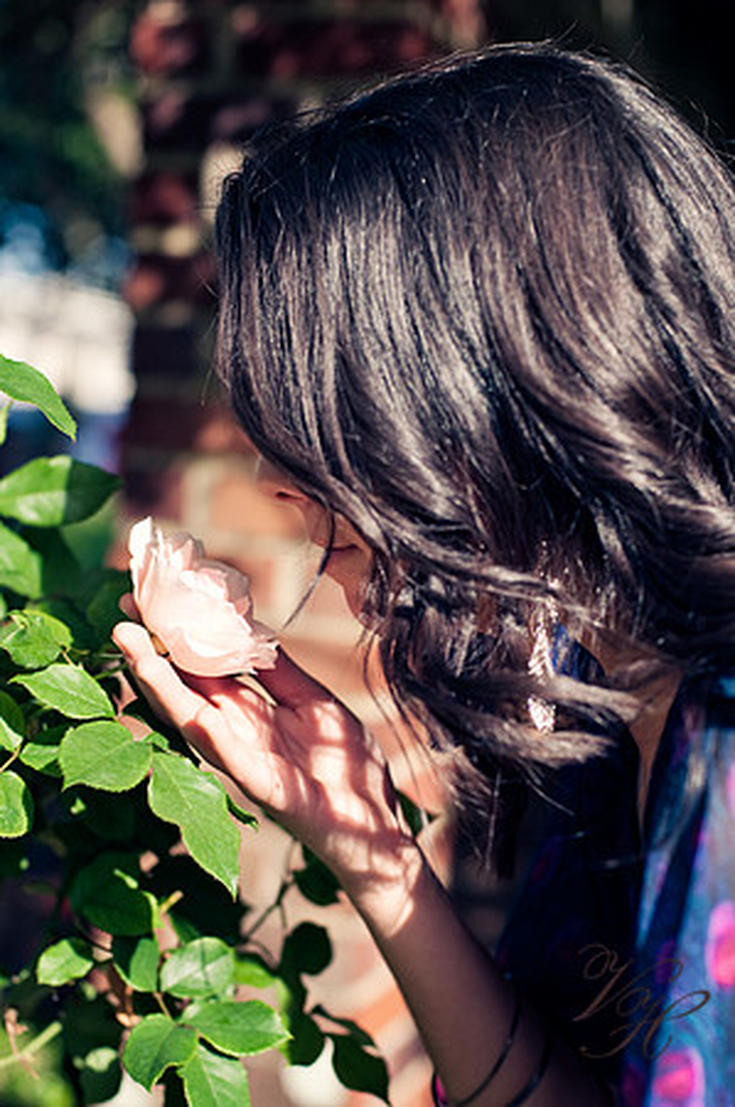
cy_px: 554
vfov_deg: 39.6
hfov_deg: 26.9
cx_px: 368
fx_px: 1535
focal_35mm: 50
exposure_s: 1/3200
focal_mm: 50
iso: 320
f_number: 2.8
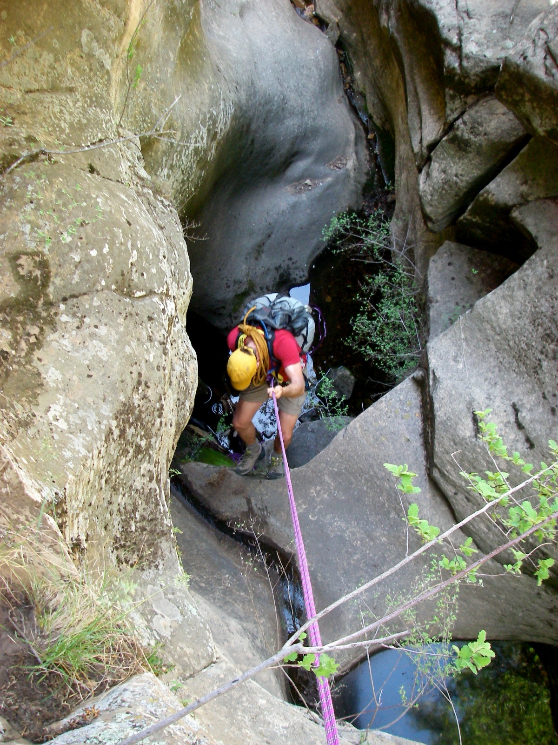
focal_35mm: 38
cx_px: 279
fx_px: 817
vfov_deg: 49.0
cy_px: 372
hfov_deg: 37.7
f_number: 3.3
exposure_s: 1/40
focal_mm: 6.3
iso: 200
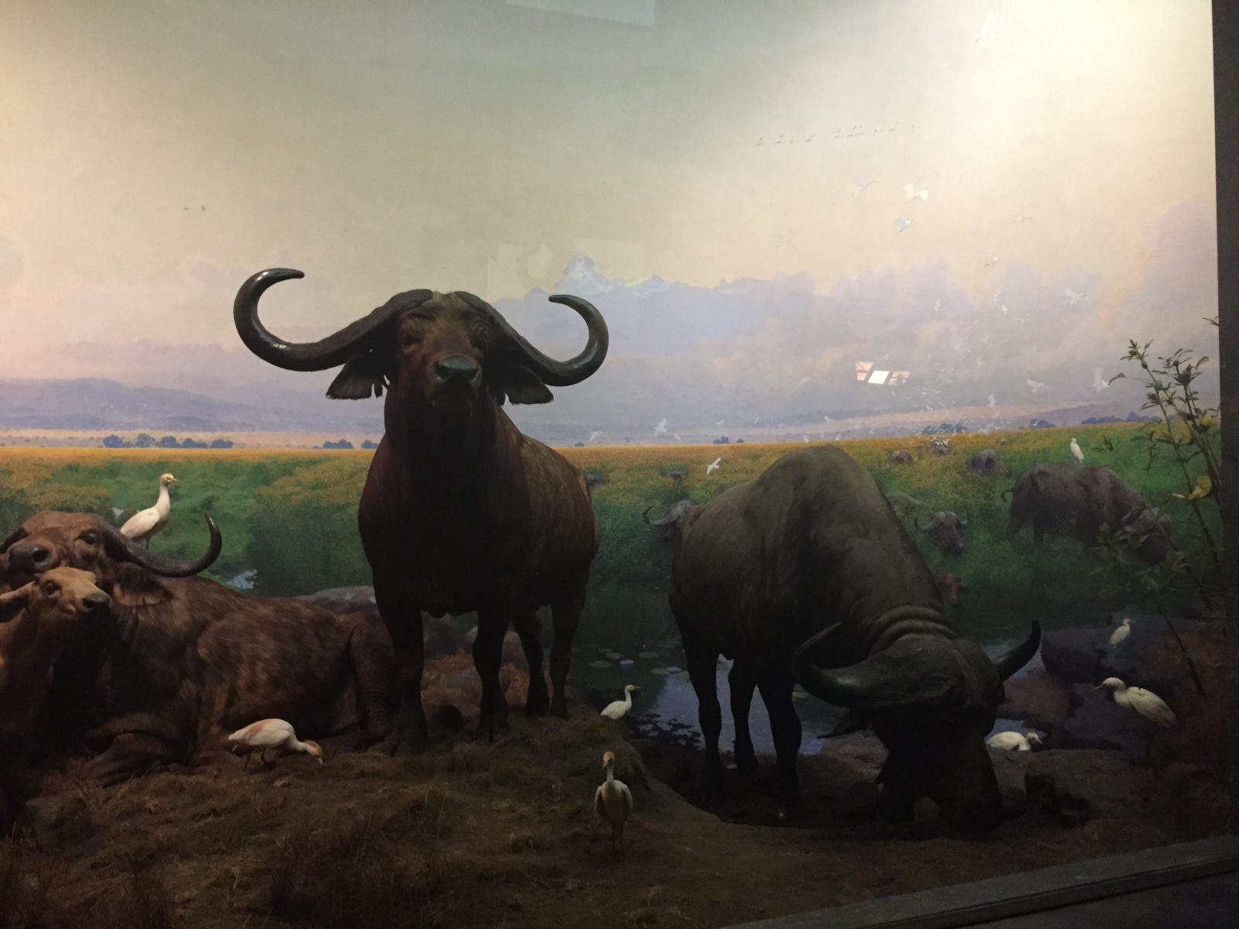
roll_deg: -0.1
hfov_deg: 61.7
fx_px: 1038
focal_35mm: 29
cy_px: 464
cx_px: 620
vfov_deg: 48.2
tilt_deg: +1.0
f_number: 2.2
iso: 250
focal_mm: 4.15
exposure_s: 1/17
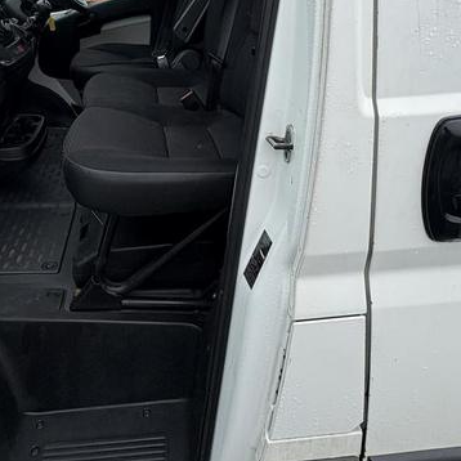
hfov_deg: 51.8
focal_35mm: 31
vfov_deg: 47.9
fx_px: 467
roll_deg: +0.2
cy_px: 58
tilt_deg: -4.2
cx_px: 162
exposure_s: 1/492
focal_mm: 2.22
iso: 64
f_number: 2.2
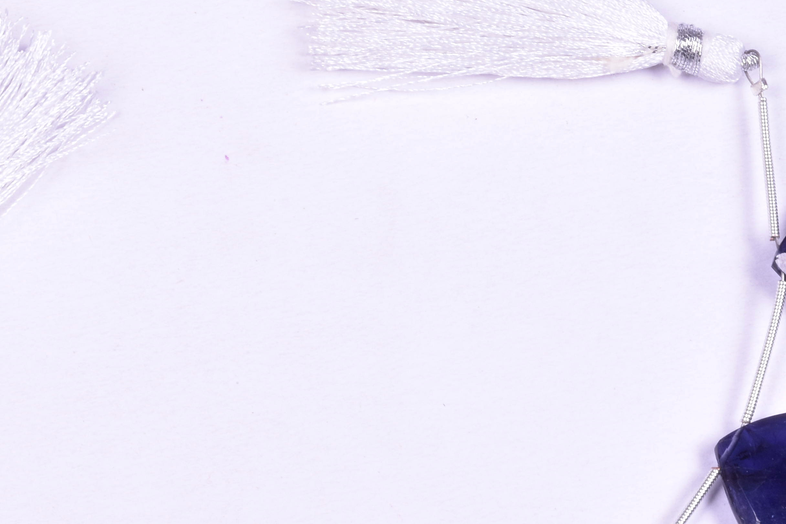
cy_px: 453
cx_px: 339
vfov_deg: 4.6
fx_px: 6463
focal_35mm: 296
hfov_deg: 7.0
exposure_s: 1/125
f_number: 22
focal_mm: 80
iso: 320
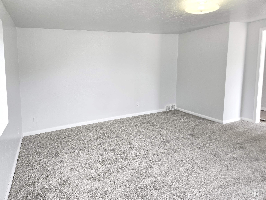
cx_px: 133
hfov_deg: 73.9
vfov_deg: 58.9
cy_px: 100
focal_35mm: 23
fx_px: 177
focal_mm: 5.4
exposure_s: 1/120
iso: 80
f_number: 1.8
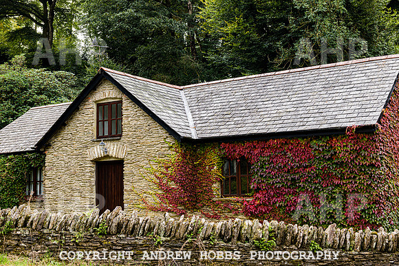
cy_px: 133
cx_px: 200
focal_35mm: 49
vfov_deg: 27.3
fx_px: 548
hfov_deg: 40.0
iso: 250
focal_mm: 48
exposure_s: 1/160
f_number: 5.6
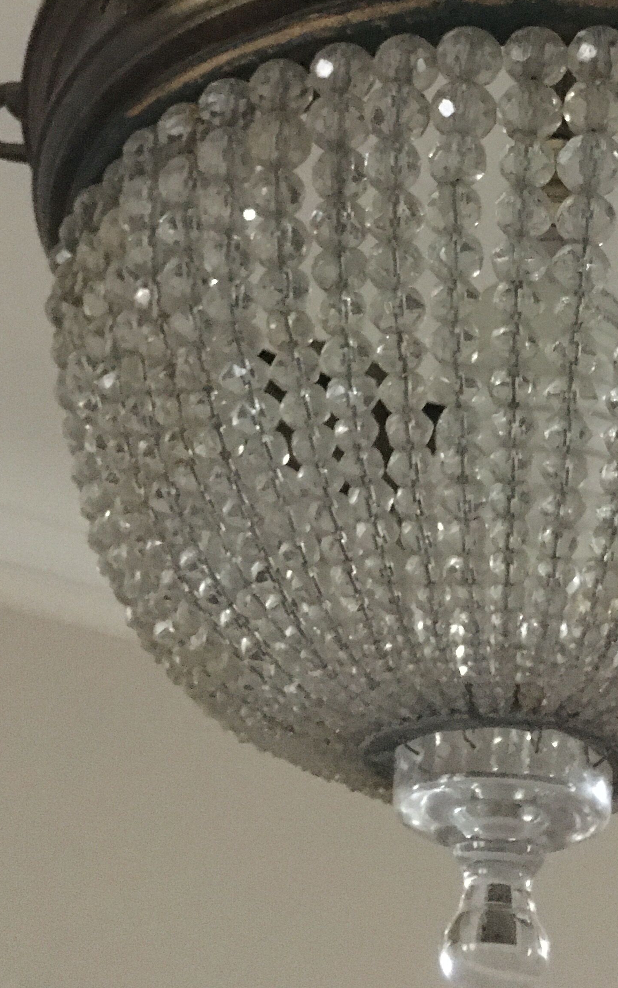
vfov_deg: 36.1
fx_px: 1455
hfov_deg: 23.5
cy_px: 182
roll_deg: -2.7
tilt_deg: +37.6
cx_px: 516
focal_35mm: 54
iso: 800
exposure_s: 1/17
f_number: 2.2
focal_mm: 4.15
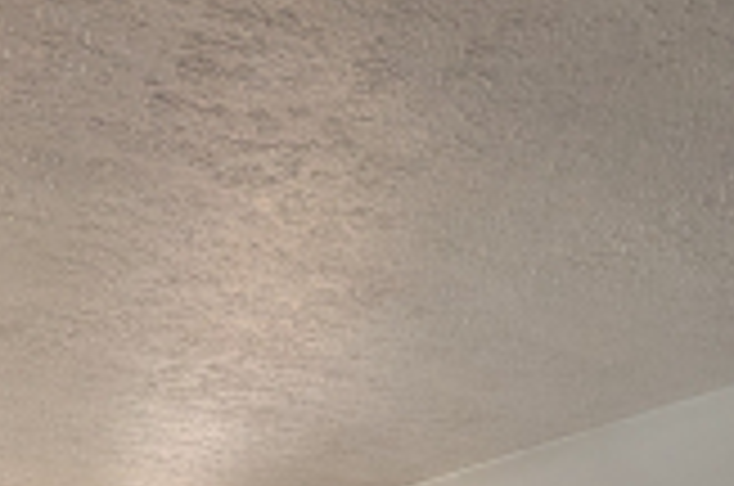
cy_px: 1058
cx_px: 279
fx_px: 1038
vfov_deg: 16.7
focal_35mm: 51
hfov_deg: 38.7
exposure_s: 1/84.3
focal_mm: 2.02
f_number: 1.7
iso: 48
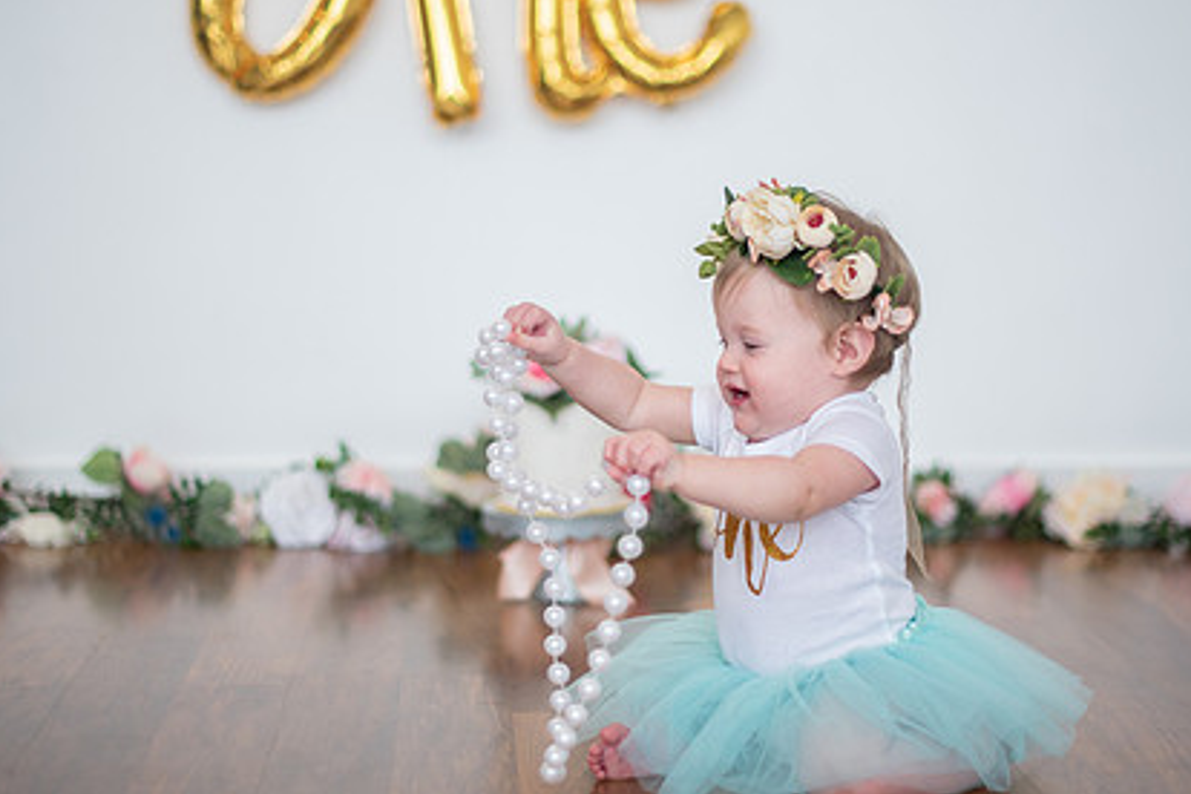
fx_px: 2316
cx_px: 610
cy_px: 364
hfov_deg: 28.8
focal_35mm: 70
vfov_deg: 19.5
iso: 200
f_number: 1.4
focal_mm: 50
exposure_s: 1/320
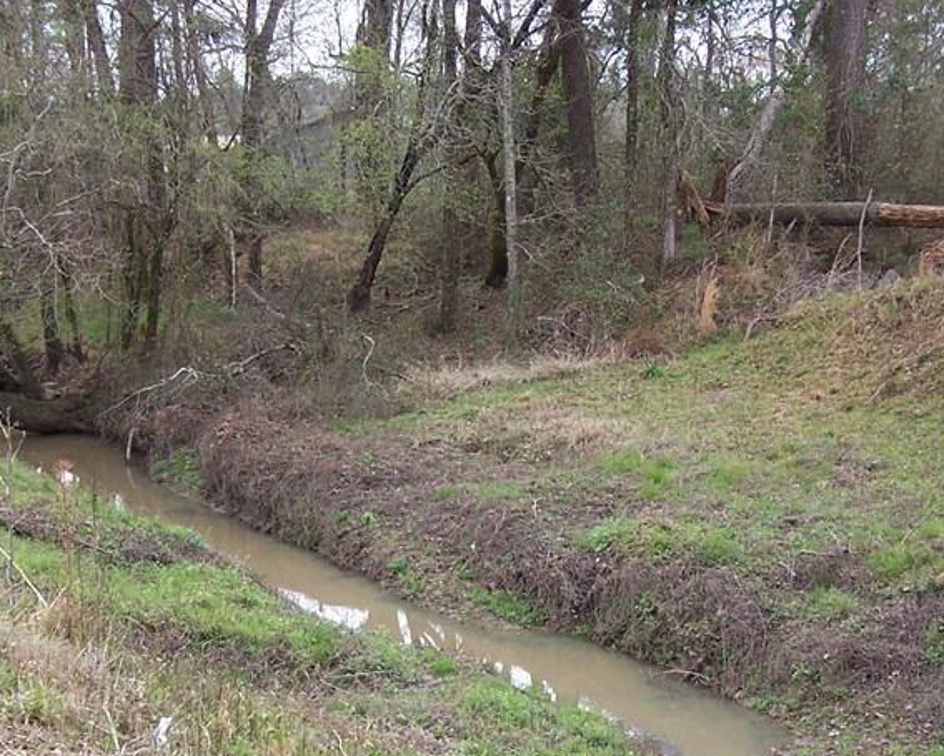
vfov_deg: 22.7
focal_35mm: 67
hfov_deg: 28.3
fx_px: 1873
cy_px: 528
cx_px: 453
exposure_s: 1/180
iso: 80
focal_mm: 6.3
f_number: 2.8
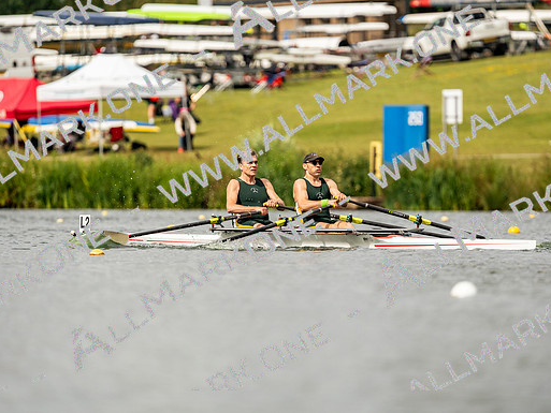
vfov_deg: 2.3
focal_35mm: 652
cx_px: 290
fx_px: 10381
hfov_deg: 3.0
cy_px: 206
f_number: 6.3
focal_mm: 600
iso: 200
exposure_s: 1/2000
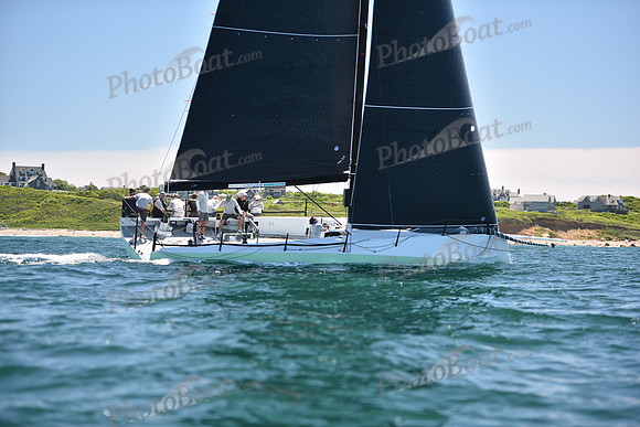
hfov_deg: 20.8
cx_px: 320
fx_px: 1743
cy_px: 214
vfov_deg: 14.0
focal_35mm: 98
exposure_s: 1/800
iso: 250
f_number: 2.8
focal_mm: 98
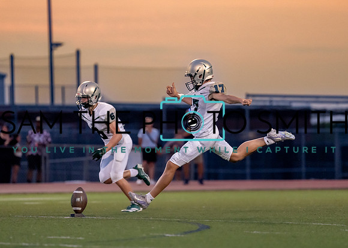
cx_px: 203
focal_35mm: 311
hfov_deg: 6.5
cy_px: 155
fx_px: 3078
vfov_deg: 4.6
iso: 2000
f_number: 2.8
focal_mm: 200
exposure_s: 1/1000
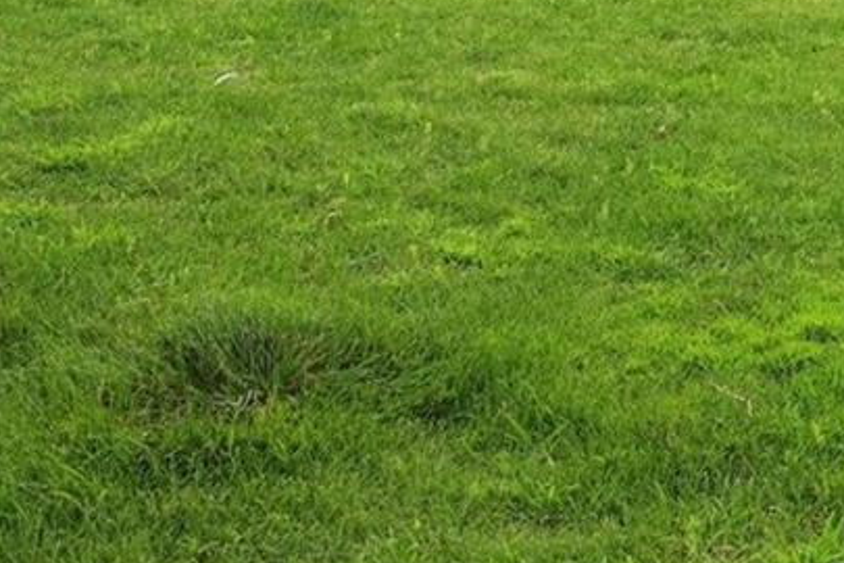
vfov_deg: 14.1
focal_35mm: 85
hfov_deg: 22.7
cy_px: -471
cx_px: 898
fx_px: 1992
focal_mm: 21.5
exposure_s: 1/200
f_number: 10
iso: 400
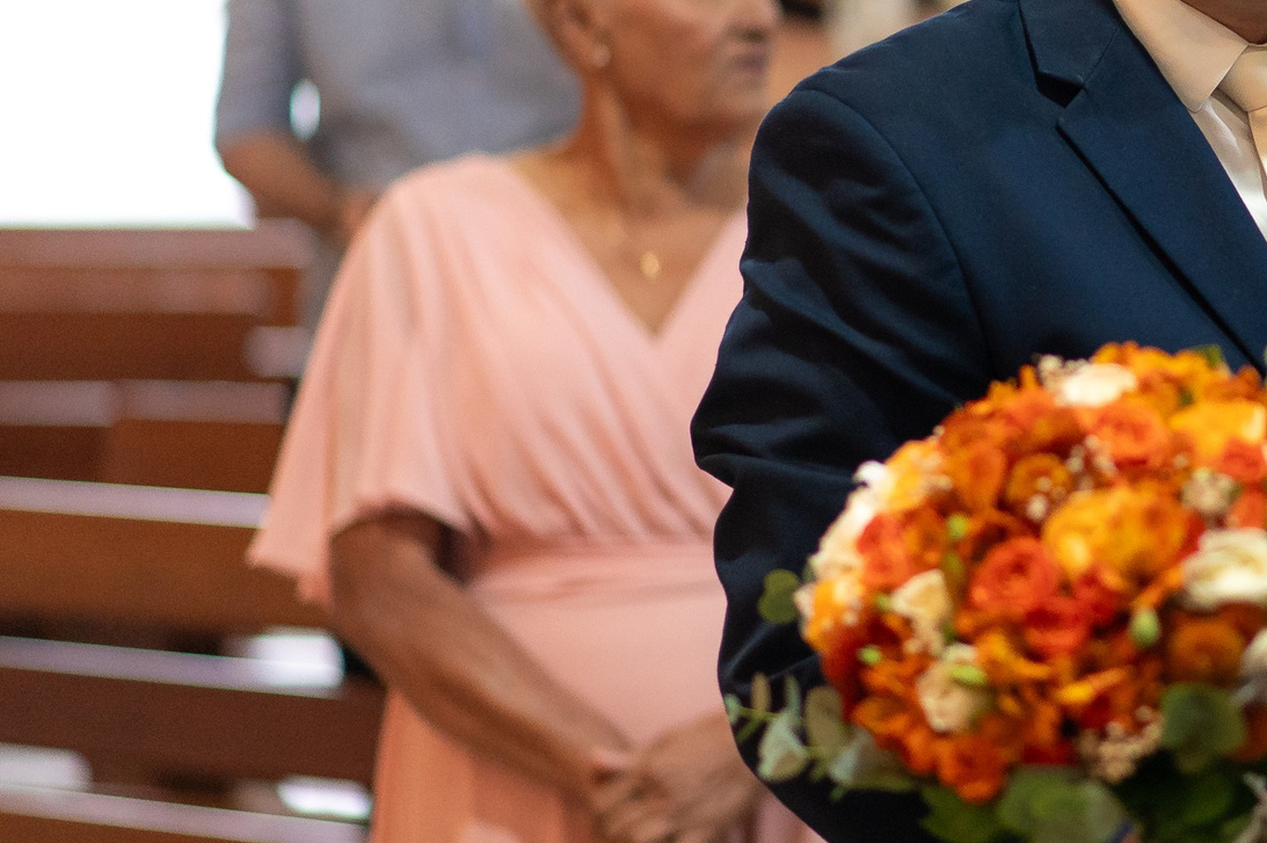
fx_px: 6998
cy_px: 201
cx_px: 1415
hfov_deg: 10.2
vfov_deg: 6.9
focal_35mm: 199
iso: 2000
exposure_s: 1/320
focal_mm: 85
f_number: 1.8
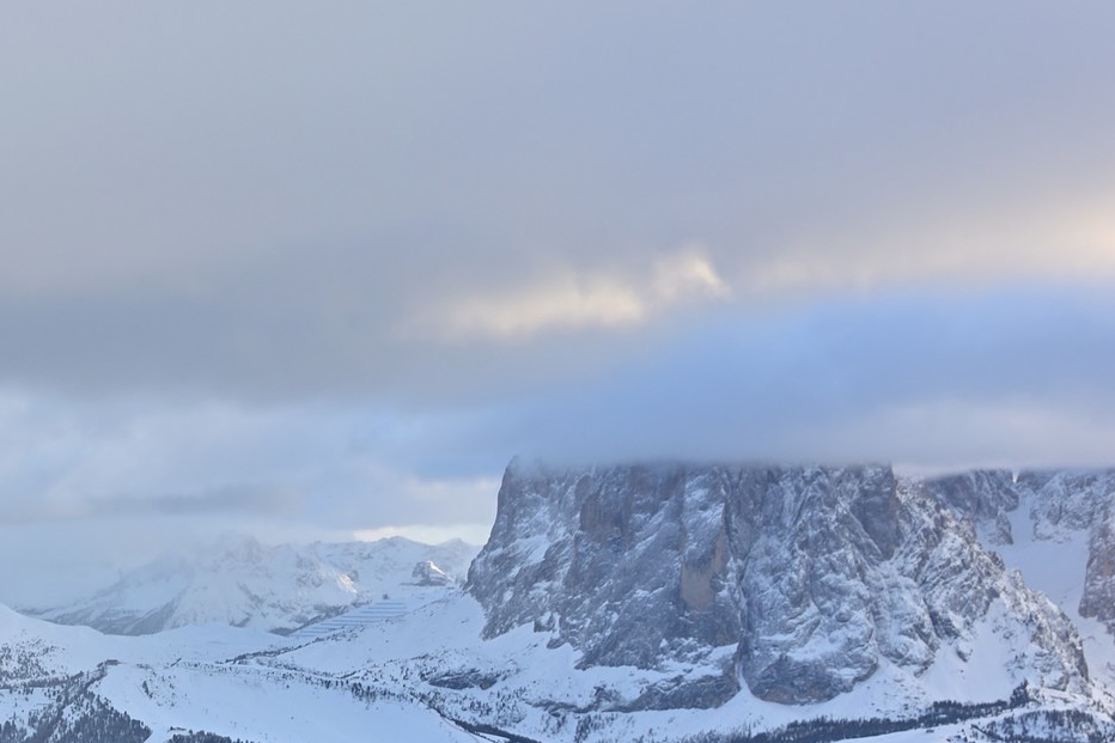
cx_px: -240
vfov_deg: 15.6
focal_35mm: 85
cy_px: 810
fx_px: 2632
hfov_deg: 22.0
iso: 160
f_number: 8
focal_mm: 22
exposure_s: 1/90
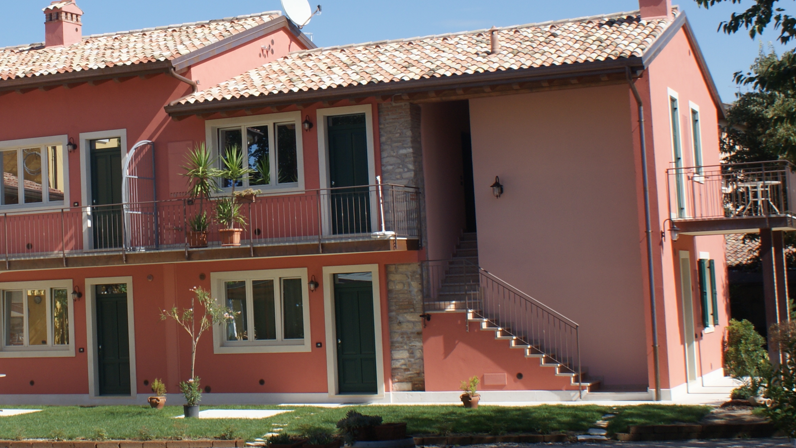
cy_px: 147
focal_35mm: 69
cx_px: 151
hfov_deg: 29.8
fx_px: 1456
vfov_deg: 17.4
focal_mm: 26
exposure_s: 1/125
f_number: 11
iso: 100
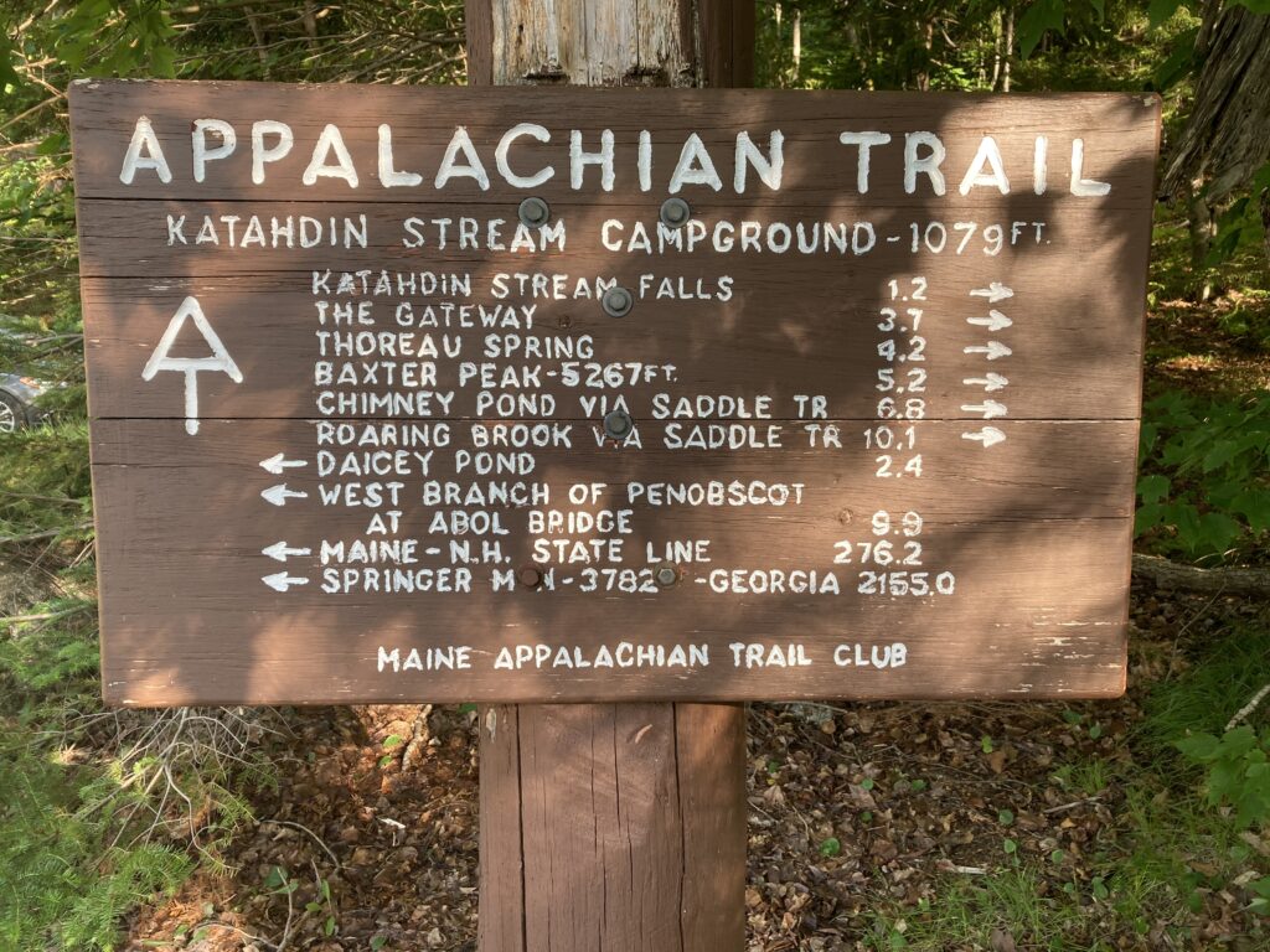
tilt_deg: -6.7
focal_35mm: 28
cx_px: 635
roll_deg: -3.3
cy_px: 476
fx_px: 1027
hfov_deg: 63.4
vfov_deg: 49.7
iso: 40
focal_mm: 3.99
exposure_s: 1/121
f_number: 1.8
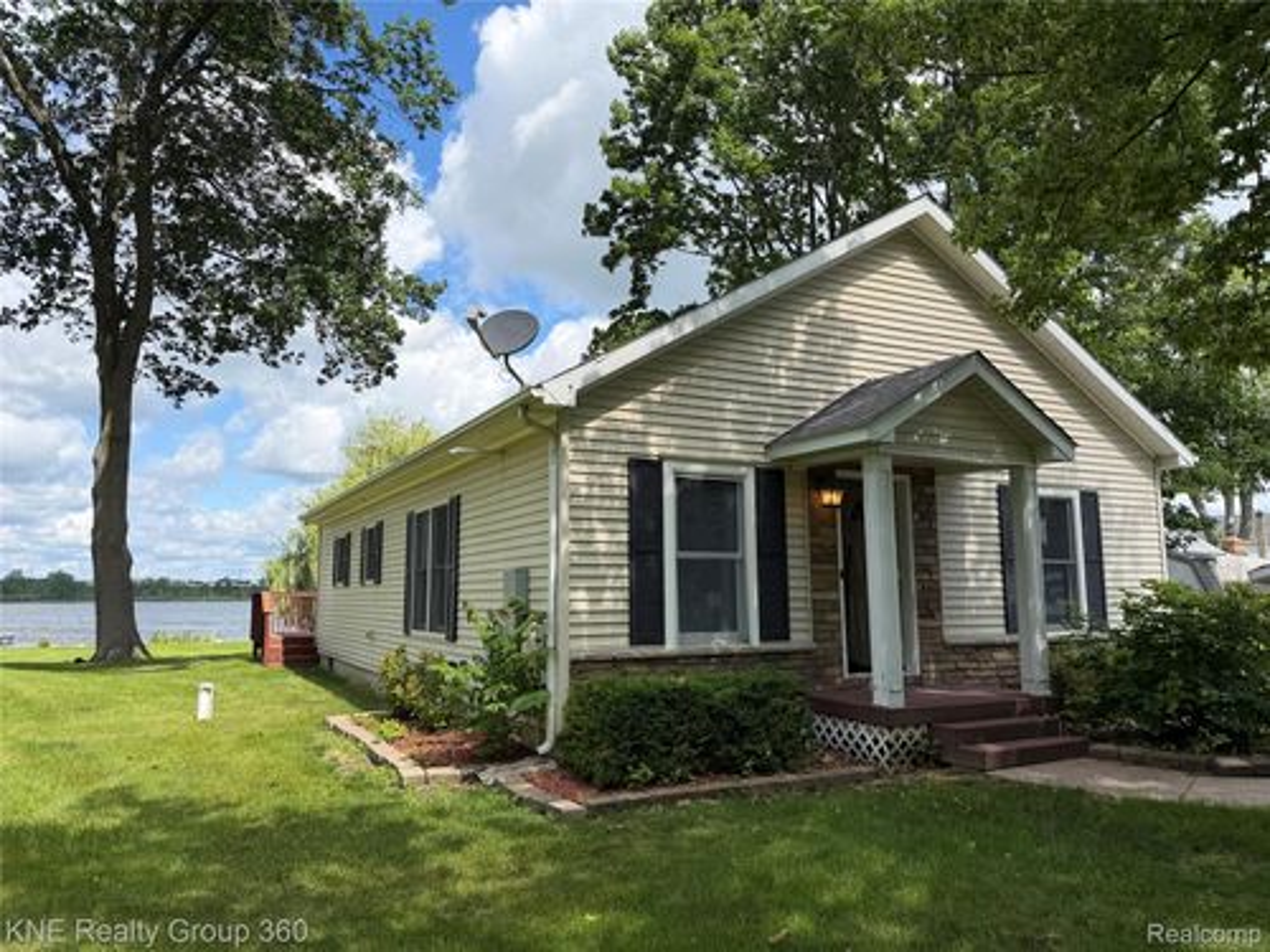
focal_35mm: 24
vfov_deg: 56.8
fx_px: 881
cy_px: 476
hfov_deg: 71.6
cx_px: 635
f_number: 1.78
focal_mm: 6.76
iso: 80
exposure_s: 1/2611
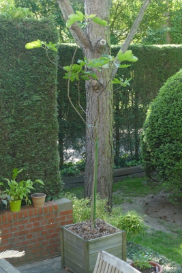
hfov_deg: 21.6
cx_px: 91
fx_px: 477
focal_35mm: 63
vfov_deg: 31.9
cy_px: 136
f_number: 3.6
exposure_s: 1/80
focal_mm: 22.94
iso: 250
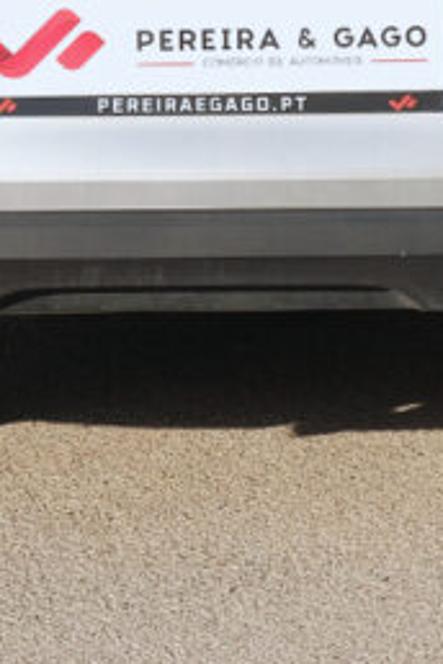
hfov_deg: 5.7
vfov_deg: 8.4
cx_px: 162
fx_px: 4467
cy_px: -130
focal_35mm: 242
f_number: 9
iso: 160
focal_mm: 40.8
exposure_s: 1/180
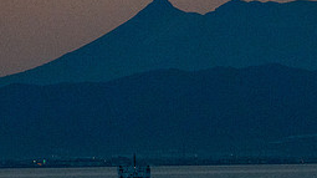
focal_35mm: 753
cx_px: 177
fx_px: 6325
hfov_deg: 2.9
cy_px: 149
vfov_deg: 1.6
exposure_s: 1/800
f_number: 5.6
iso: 11400
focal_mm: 280
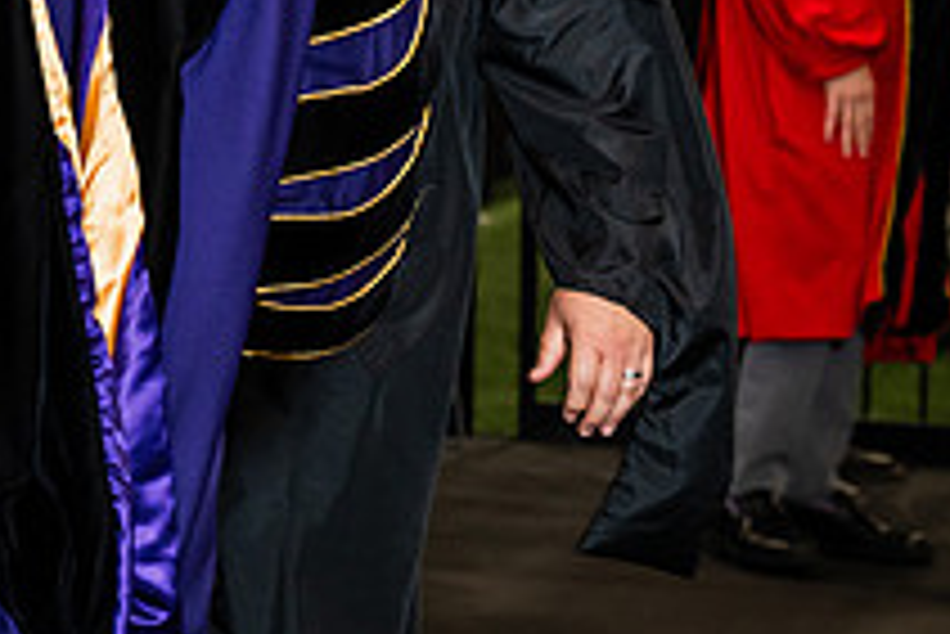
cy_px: -56
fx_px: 5070
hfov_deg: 10.6
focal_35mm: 192
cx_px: -104
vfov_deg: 7.1
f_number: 4.5
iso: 1250
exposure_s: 1/200
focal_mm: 70
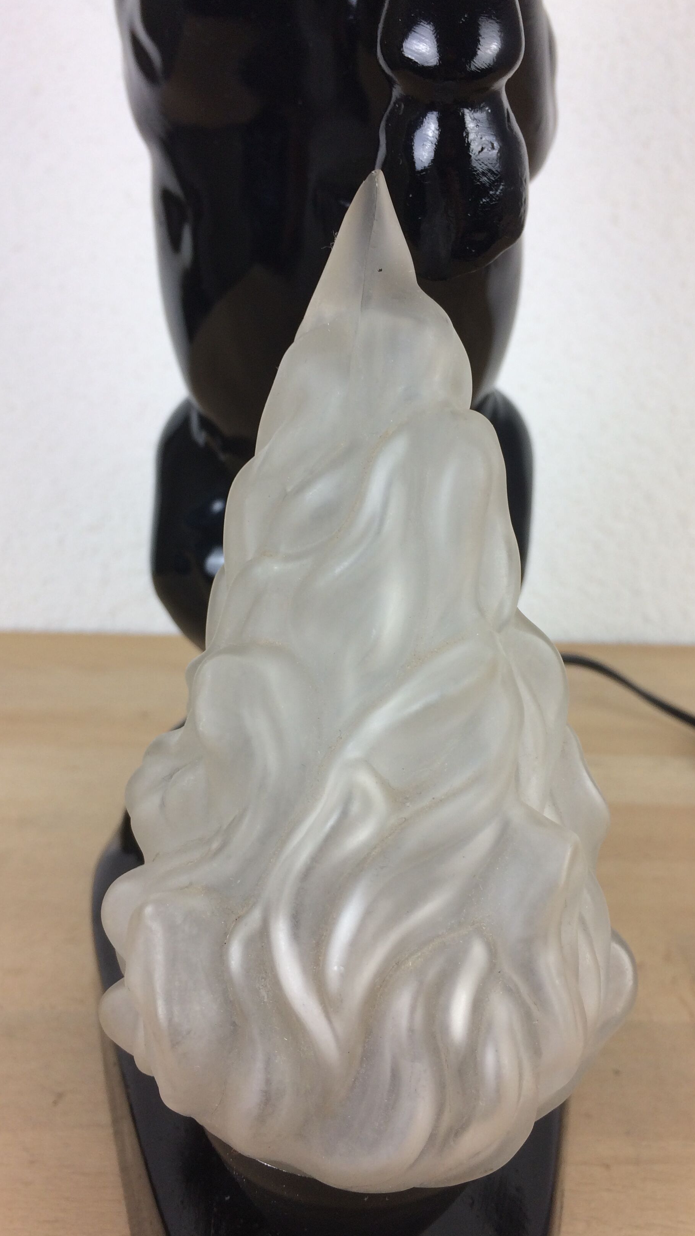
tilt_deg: -16.7
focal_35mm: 32
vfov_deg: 61.0
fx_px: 1048
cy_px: 617
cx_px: 376
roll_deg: -0.9
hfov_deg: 36.7
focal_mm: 4.15
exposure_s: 1/50
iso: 32
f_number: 2.2
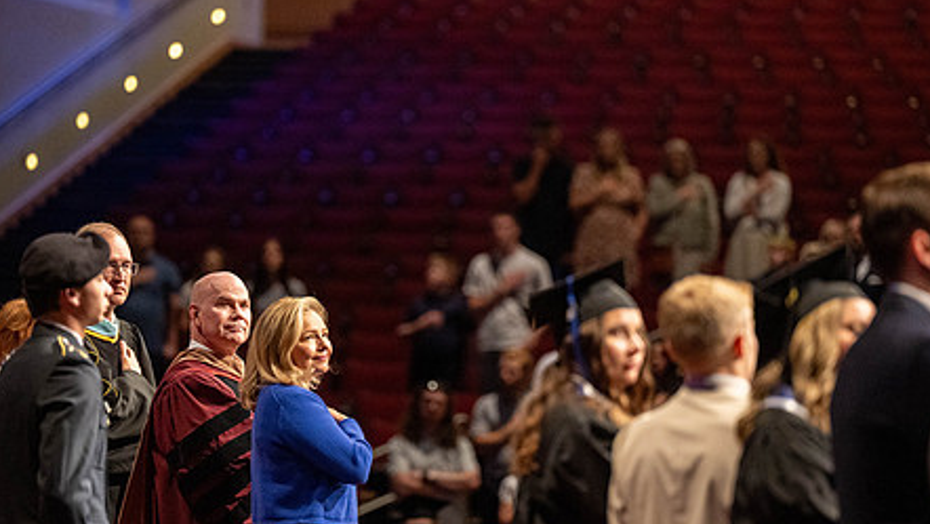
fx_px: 6784
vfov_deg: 4.4
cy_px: 281
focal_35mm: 275
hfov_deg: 7.8
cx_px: 452
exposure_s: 1/250
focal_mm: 200
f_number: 2.8
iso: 4000
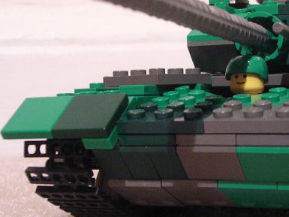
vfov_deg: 16.8
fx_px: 735
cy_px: 101
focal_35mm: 88
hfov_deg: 22.0
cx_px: 229
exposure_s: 1/4
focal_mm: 8
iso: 400
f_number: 3.2
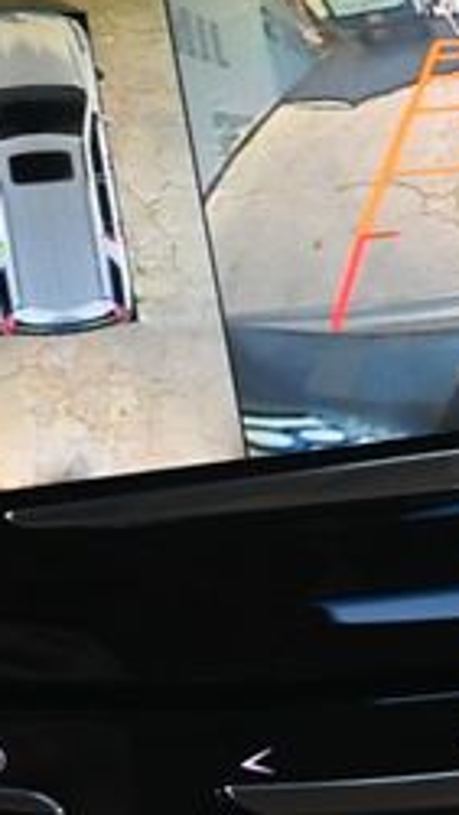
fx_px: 2167
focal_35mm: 100
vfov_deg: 21.0
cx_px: 296
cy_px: 153
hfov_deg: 12.1
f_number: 4.2
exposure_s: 1/125
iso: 450
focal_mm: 25
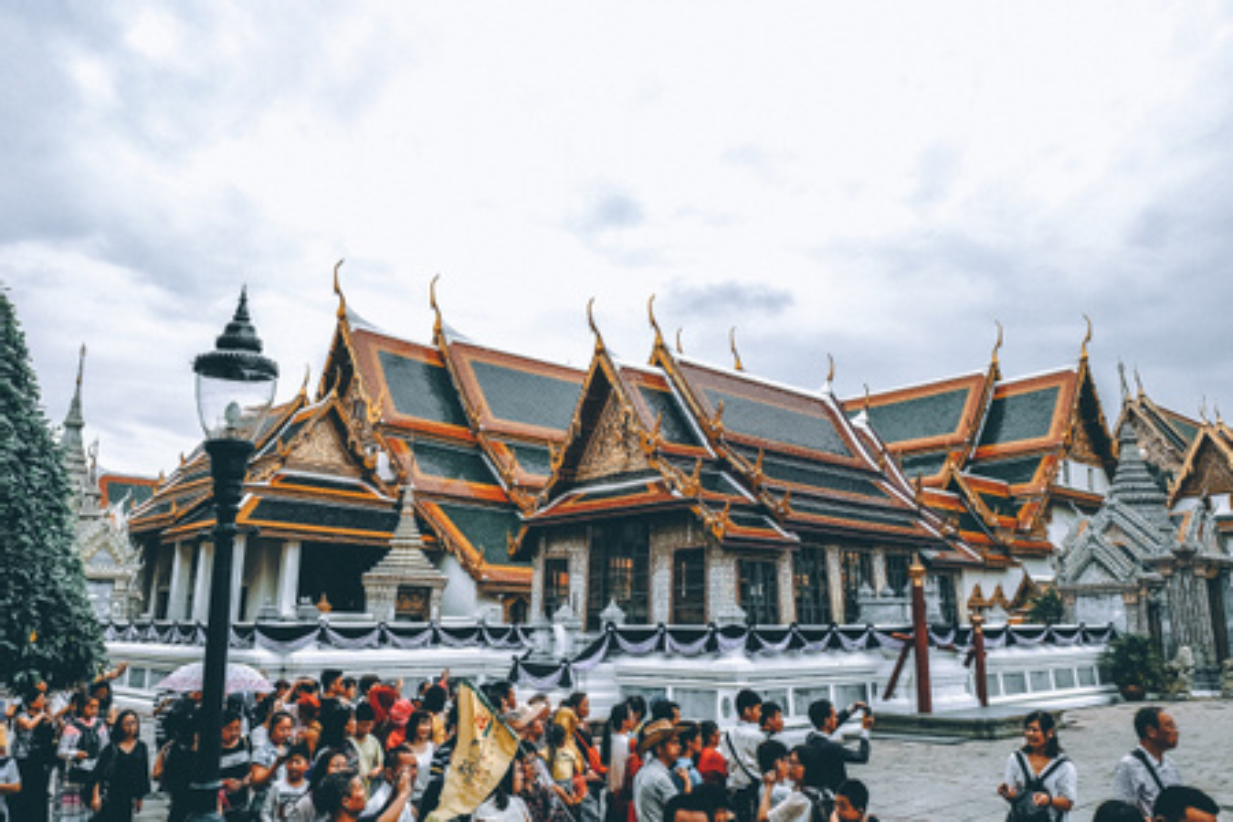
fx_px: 925
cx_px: 616
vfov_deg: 47.9
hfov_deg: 67.4
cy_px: 411
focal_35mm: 27
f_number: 9
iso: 400
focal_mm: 18
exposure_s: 1/450
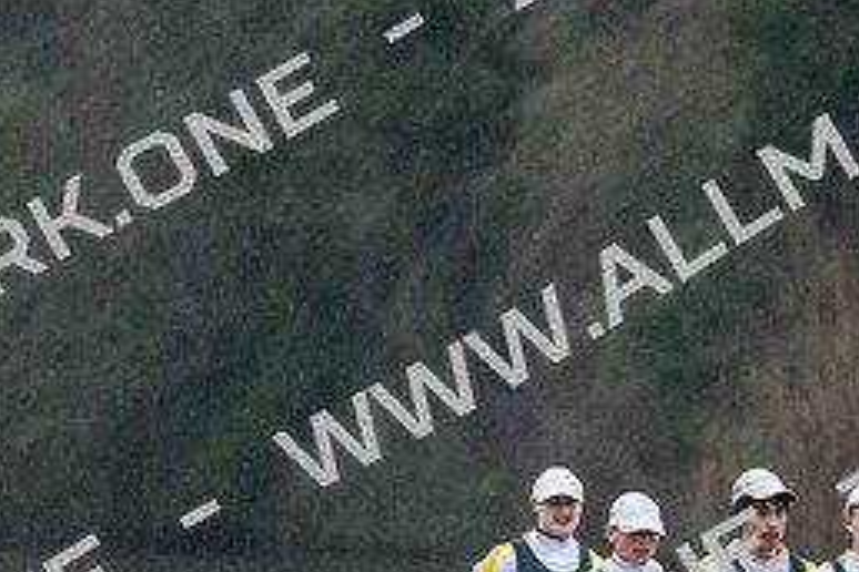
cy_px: 497
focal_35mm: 900
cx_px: 686
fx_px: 21473
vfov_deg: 1.5
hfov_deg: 2.3
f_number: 4.5
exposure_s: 1/1600
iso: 9000
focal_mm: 400
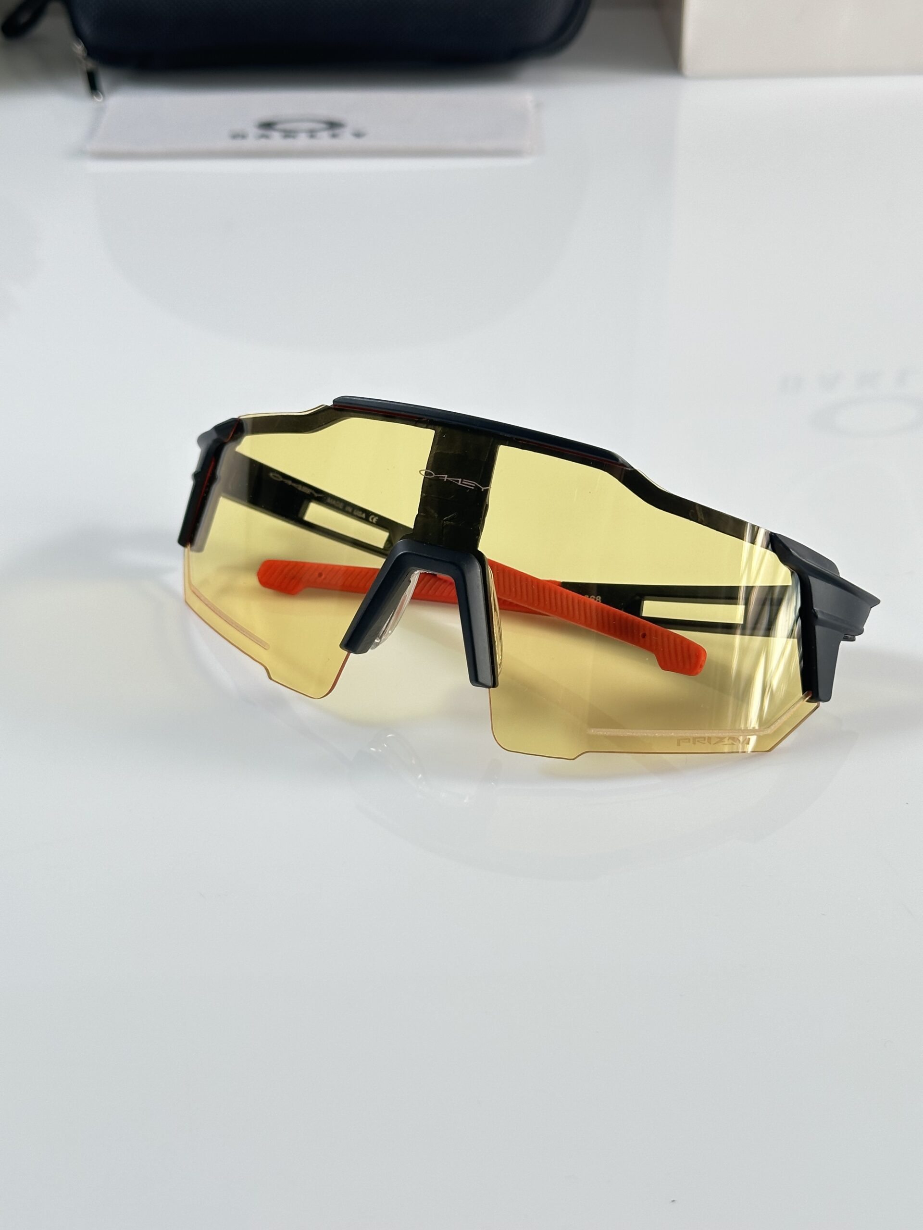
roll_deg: +0.4
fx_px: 1706
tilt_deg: -35.9
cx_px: 462
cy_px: 615
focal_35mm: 48
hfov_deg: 30.3
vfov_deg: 39.7
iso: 50
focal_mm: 6.86
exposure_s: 1/100
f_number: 1.78
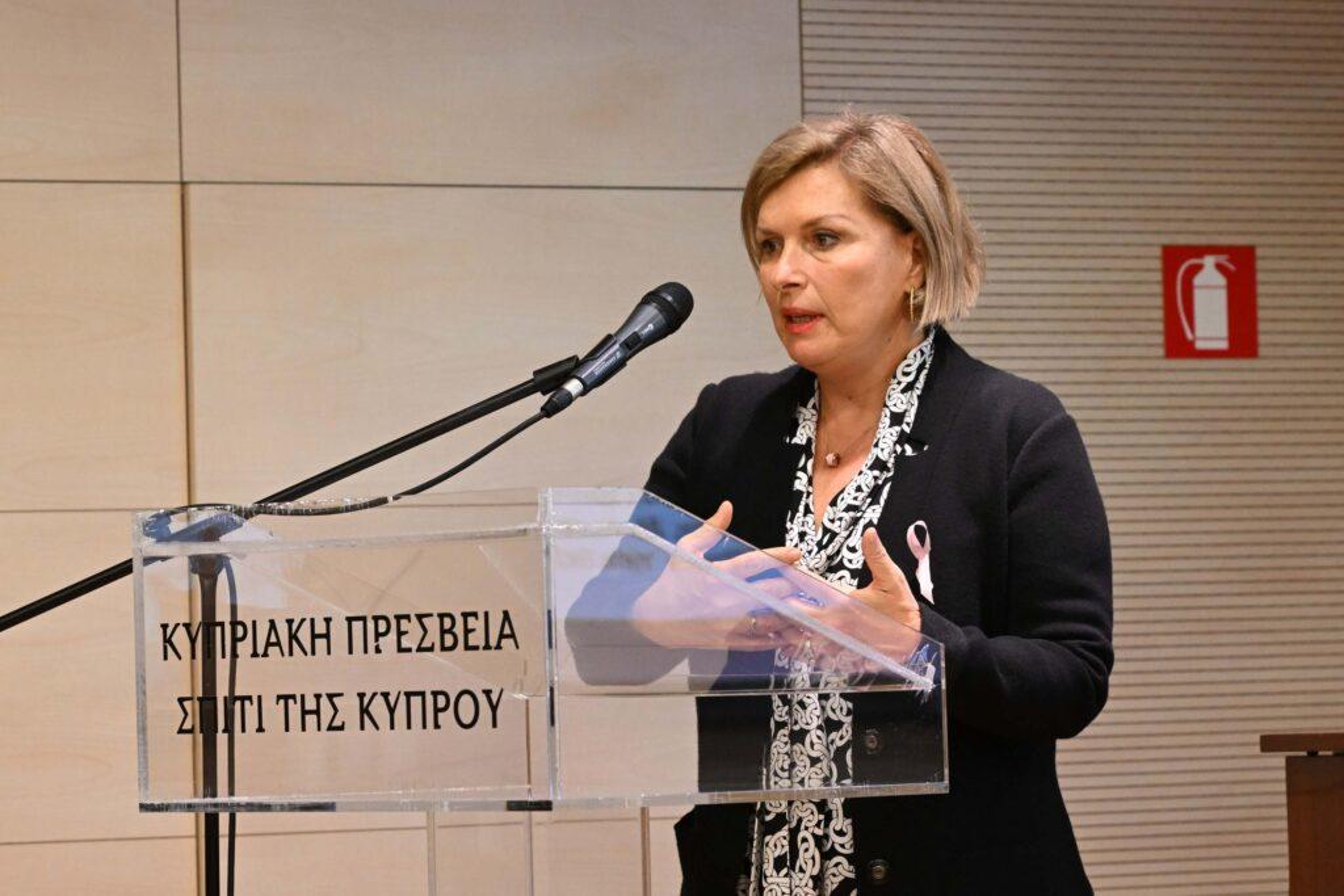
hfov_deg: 11.4
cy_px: 448
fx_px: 6720
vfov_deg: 7.6
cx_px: 672
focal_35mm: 180
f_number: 5.6
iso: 4000
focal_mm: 120
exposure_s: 1/160
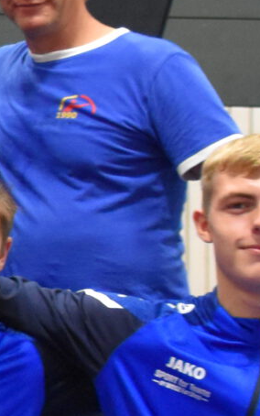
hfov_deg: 5.4
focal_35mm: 224
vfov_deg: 9.4
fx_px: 2538
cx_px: -592
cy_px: 248
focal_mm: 26
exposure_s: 1/125
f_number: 3.8
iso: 2200
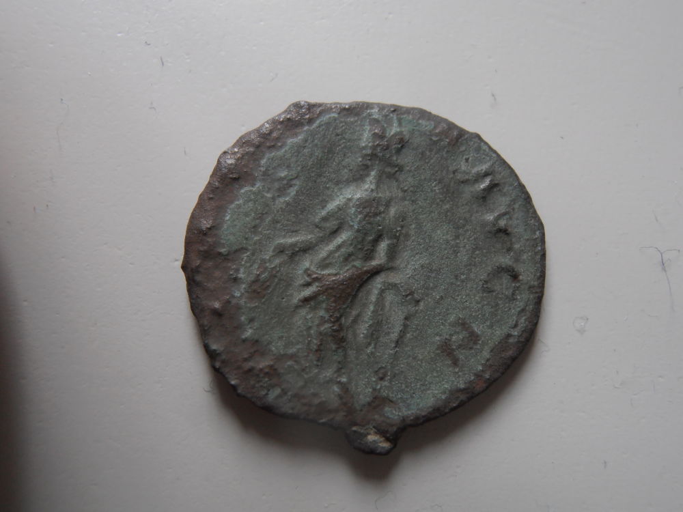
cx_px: 342
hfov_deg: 50.1
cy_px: 256
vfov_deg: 38.7
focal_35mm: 37
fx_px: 730
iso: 100
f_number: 3.9
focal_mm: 6.61
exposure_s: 1/40
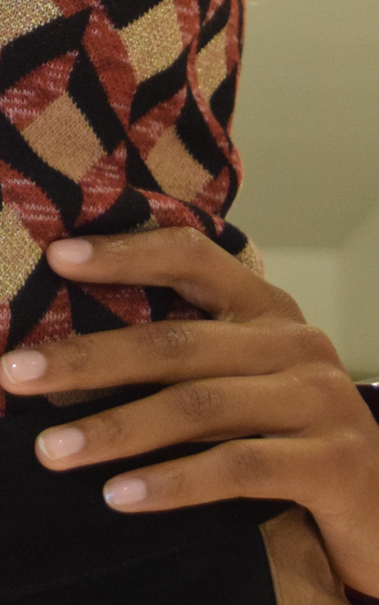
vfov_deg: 11.1
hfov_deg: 7.2
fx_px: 2973
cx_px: -168
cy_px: -327
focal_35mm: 180
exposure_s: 1/60
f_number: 4.2
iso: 2000
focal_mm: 31
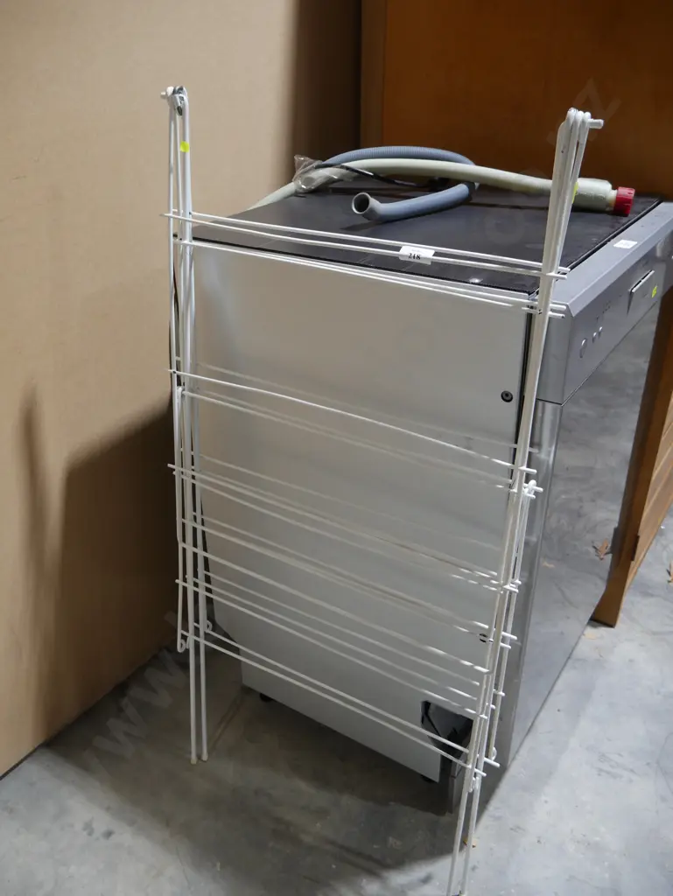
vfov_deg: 59.9
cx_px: 336
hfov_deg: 46.8
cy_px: 448
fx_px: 777
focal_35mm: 30
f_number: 3.6
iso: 320
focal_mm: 15
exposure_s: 1/60
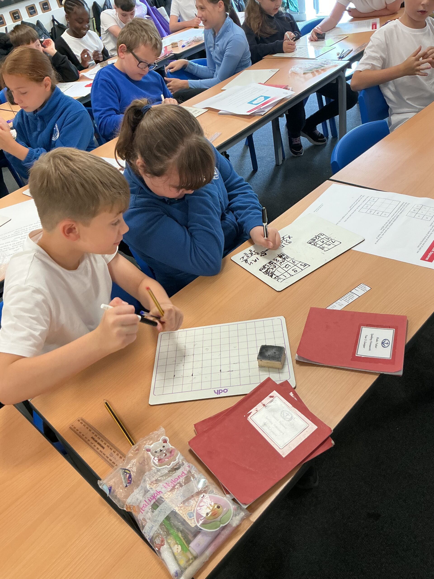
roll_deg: +13.8
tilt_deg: -38.3
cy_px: 290
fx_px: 485
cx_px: 217
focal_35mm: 29
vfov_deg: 61.7
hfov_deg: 48.2
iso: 100
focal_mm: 3
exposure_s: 1/60
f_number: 1.8
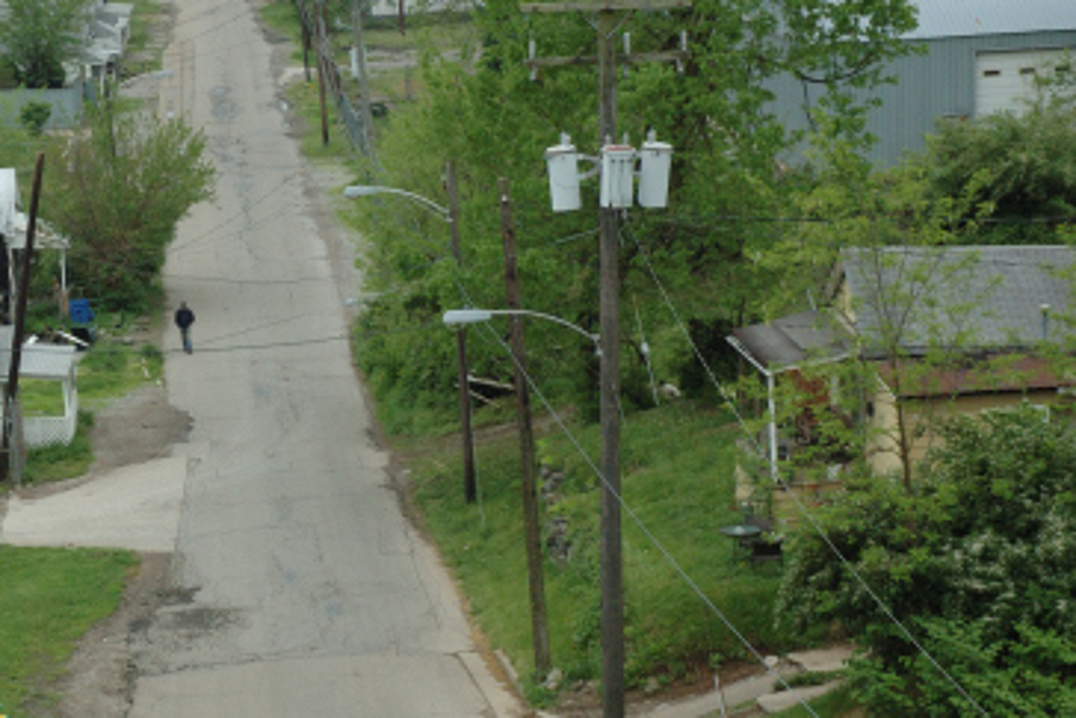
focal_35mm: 116
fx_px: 3468
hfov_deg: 17.5
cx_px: 275
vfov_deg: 11.8
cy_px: 446
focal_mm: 44
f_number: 9
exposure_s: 1/320
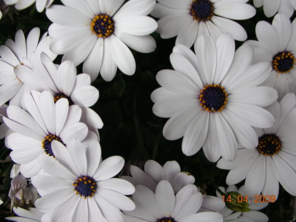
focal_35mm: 35
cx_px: 148
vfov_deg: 40.7
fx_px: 299
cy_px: 111
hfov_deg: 52.6
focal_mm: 5.8
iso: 50
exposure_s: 1/161
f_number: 3
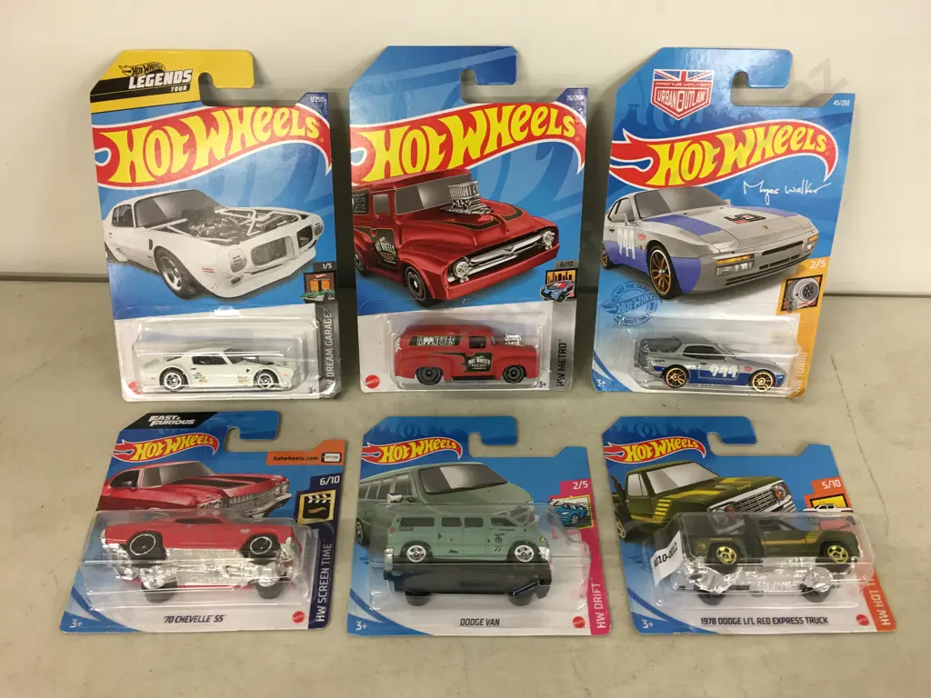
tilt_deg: -48.4
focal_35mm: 29
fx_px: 780
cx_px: 466
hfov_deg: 61.7
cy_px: 349
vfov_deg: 48.2
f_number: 2.2
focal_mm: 4.15
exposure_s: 1/17
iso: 40
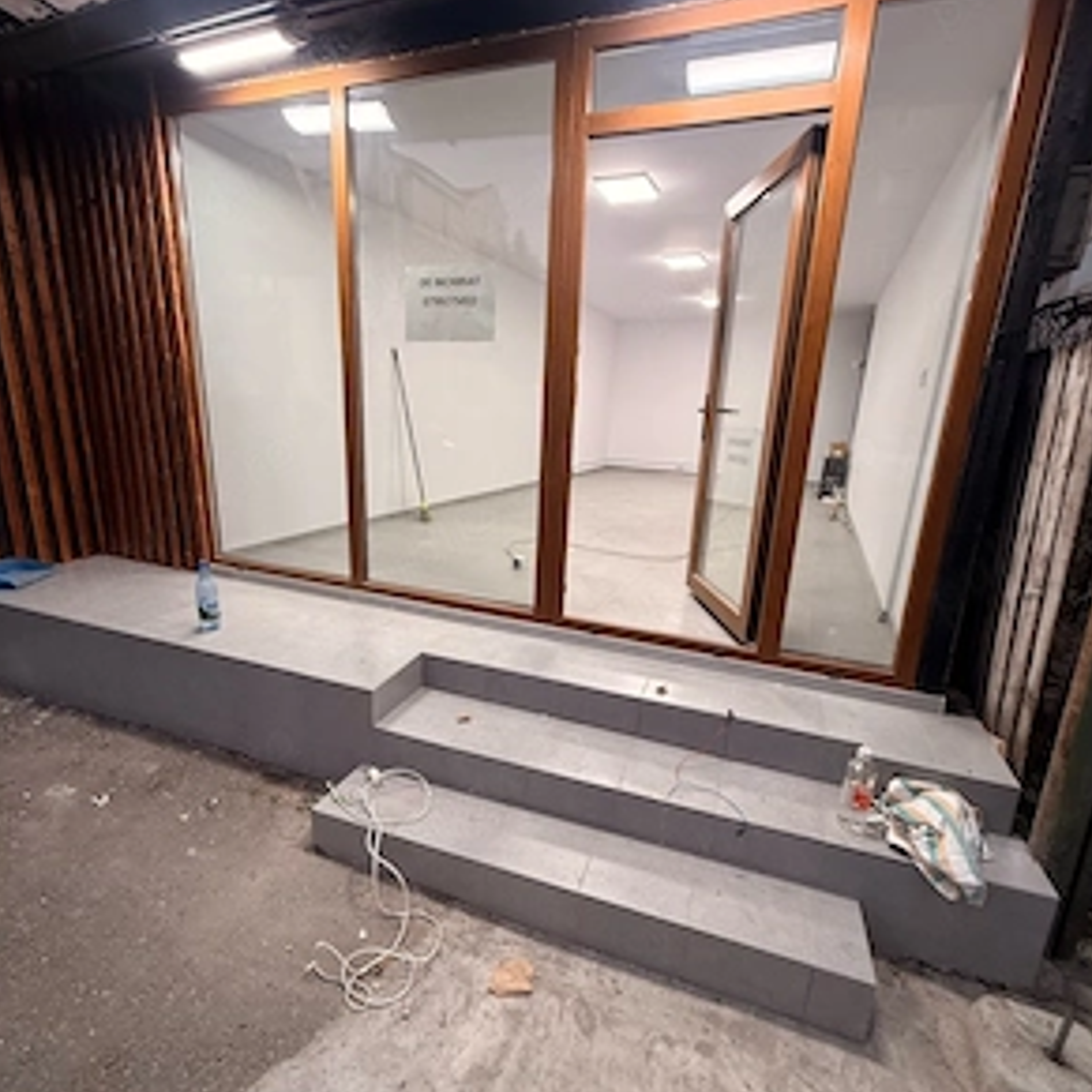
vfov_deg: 83.9
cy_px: 570
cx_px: 540
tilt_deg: -14.3
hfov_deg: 84.0
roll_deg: +0.4
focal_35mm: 17
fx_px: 607
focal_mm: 2.22
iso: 200
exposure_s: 1/100
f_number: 2.2
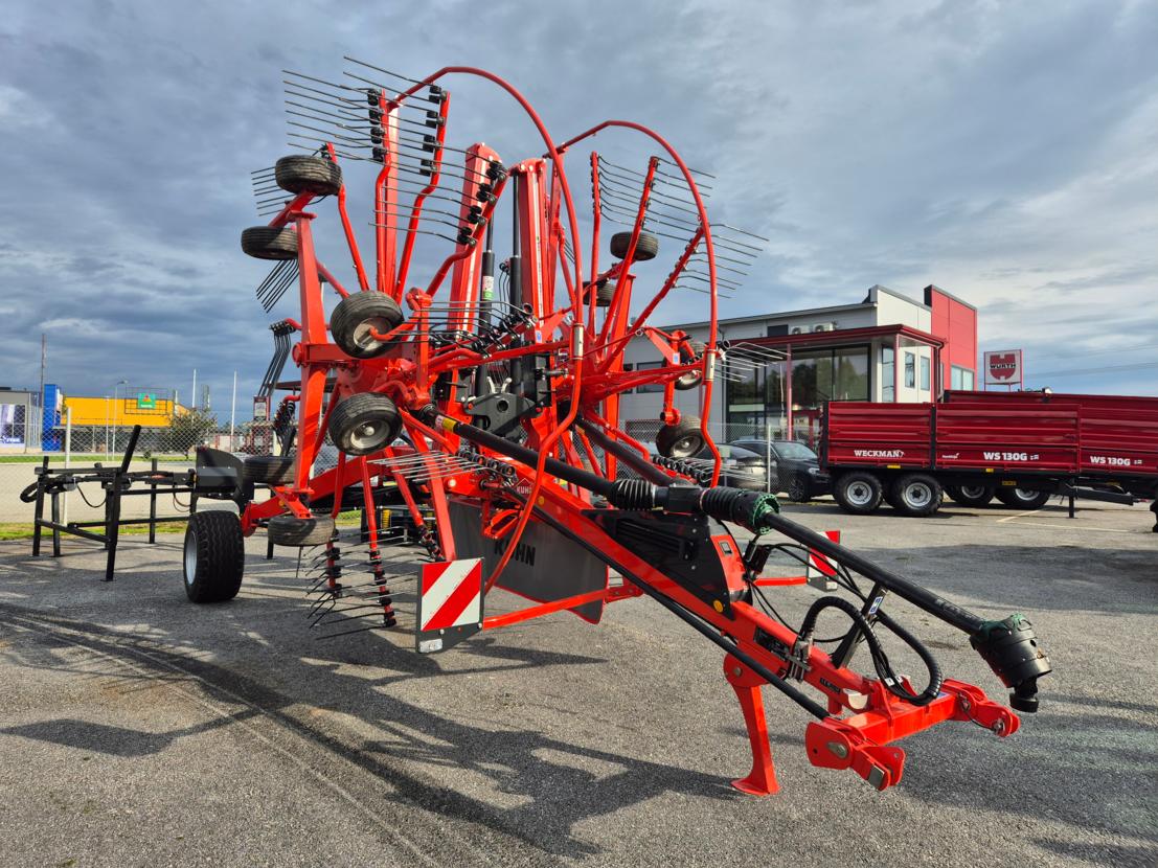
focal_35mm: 23
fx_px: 769
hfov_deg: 73.9
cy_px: 434
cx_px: 579
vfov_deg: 58.9
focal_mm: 5.4
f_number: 1.8
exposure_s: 1/1148
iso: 25
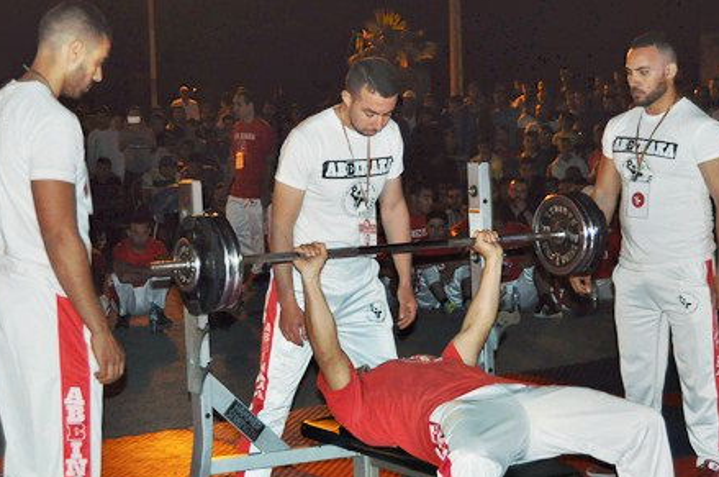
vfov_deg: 19.4
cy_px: 296
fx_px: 1396
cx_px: 323
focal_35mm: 70
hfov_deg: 28.9
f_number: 4.5
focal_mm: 32
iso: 800
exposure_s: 1/60
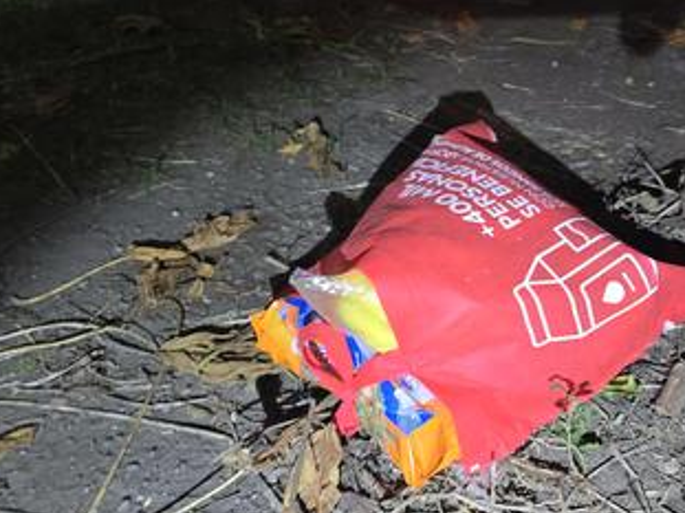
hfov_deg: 48.9
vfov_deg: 38.3
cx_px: 480
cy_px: 336
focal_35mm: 37
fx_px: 732
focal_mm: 6.3
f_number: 1.7
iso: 200
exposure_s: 1/52.4
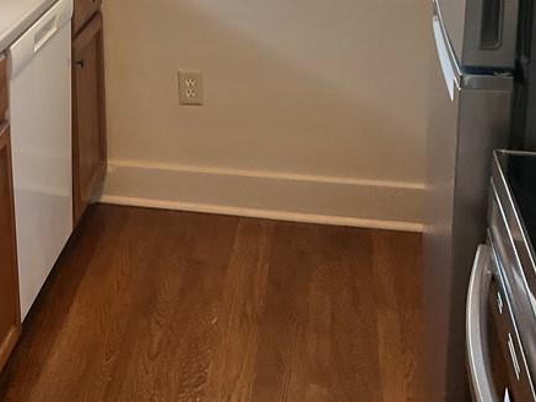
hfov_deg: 26.5
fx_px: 1053
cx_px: -37
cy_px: 20
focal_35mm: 68
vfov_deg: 21.0
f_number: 1.8
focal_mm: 3
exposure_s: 1/60
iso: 80
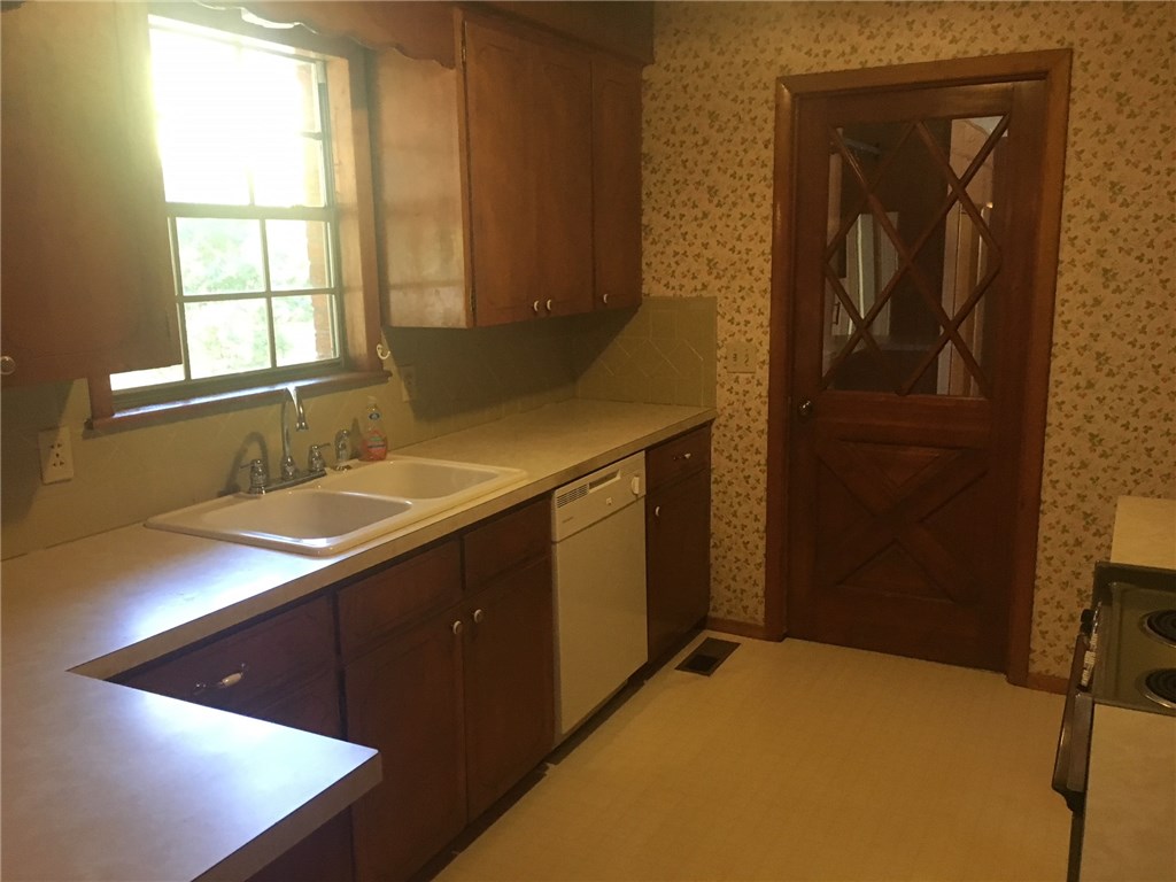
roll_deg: -2.0
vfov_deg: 48.2
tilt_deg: -10.5
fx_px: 985
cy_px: 441
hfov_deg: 61.7
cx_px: 588
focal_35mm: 29
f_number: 2.2
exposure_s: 1/30
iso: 200
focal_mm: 4.15
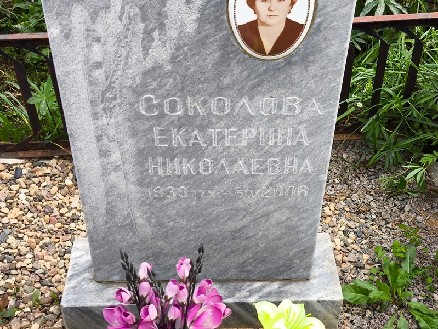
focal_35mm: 50
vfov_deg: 29.1
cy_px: 164
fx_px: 633
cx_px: 219
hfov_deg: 38.2
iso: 50
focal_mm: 4.71
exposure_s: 1/171
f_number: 1.7
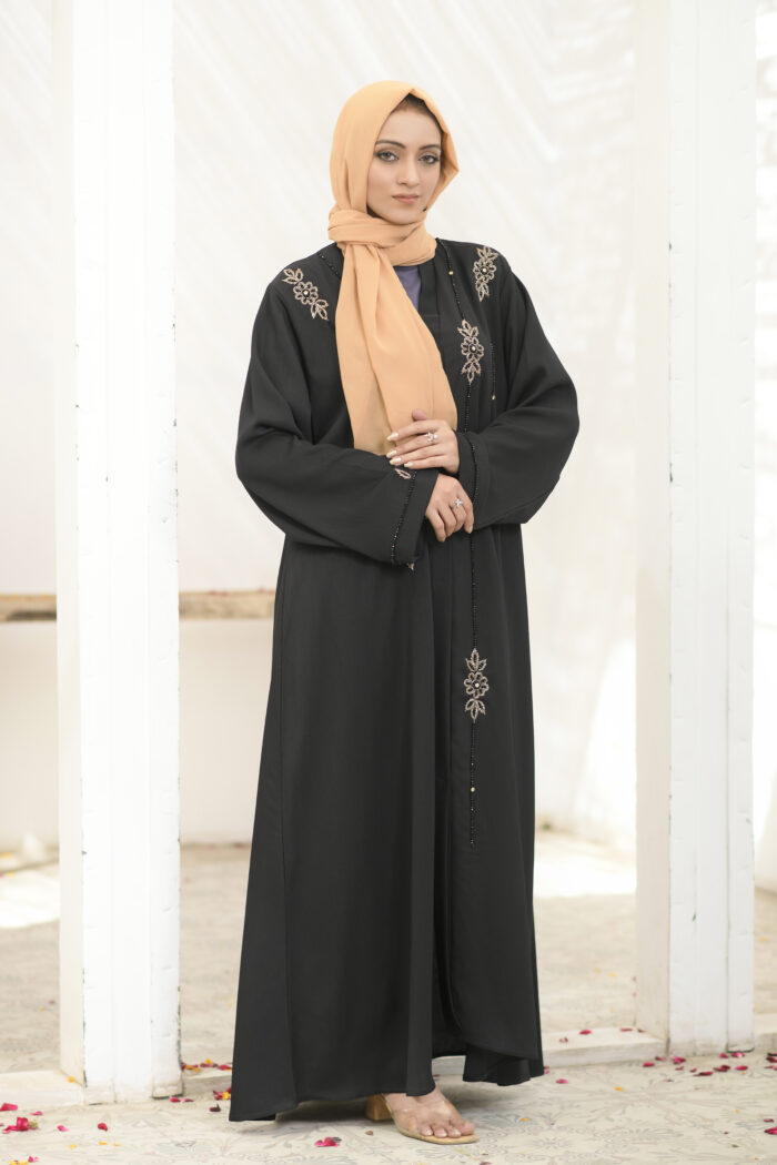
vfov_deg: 23.9
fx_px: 2752
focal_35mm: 85
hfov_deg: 16.1
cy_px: 582
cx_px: 388
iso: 80
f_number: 2.8
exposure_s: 1/200
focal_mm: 85
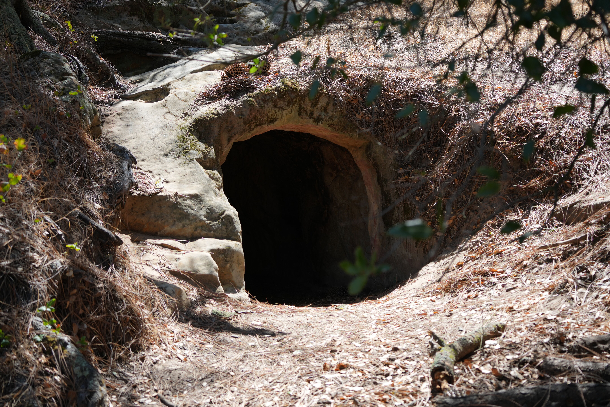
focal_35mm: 50
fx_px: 847
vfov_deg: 27.0
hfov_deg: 39.6
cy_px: 204
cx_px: 305
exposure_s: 1/500
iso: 250
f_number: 4.5
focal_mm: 50
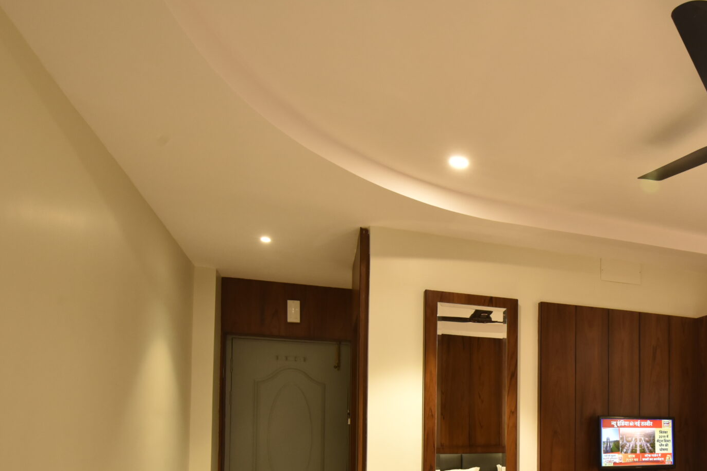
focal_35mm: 28
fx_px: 550
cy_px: 408
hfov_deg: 59.7
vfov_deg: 43.1
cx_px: 577
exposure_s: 1/6
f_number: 8
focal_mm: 15
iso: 800
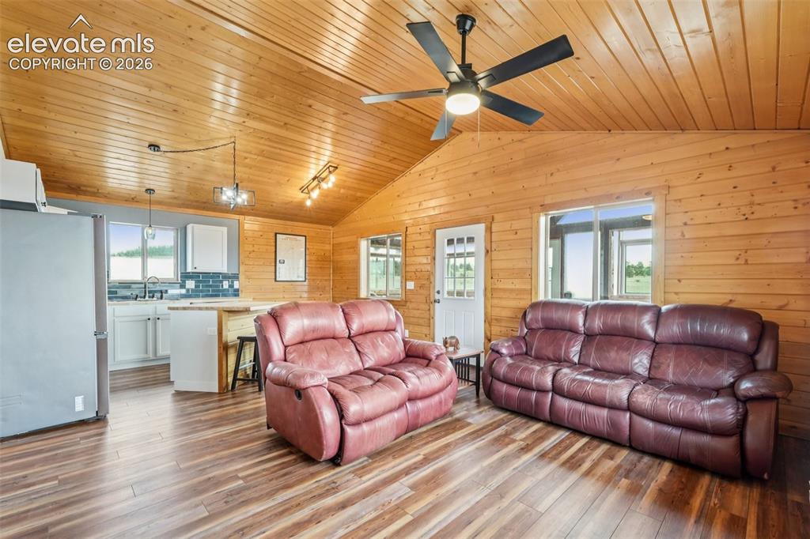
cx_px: 405
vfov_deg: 77.3
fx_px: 337
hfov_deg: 100.4
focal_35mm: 15
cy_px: 270
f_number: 8
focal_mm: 10
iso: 800
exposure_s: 1/6
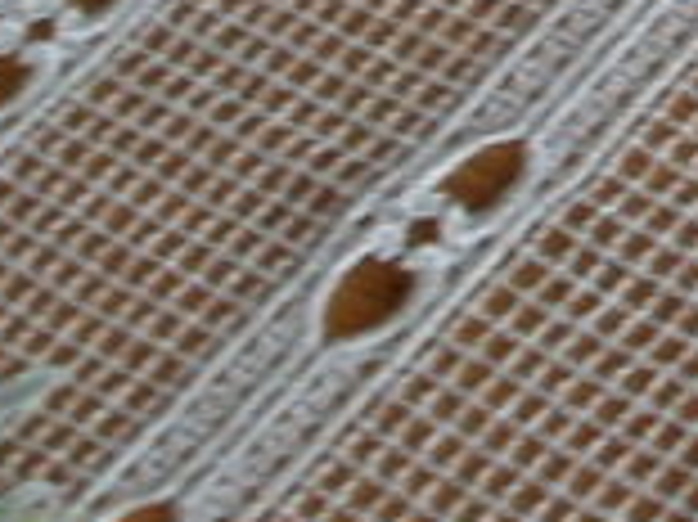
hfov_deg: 7.7
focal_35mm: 233
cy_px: -603
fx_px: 4695
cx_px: 1824
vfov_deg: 6.2
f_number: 3.5
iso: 100
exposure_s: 1/40
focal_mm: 6.3
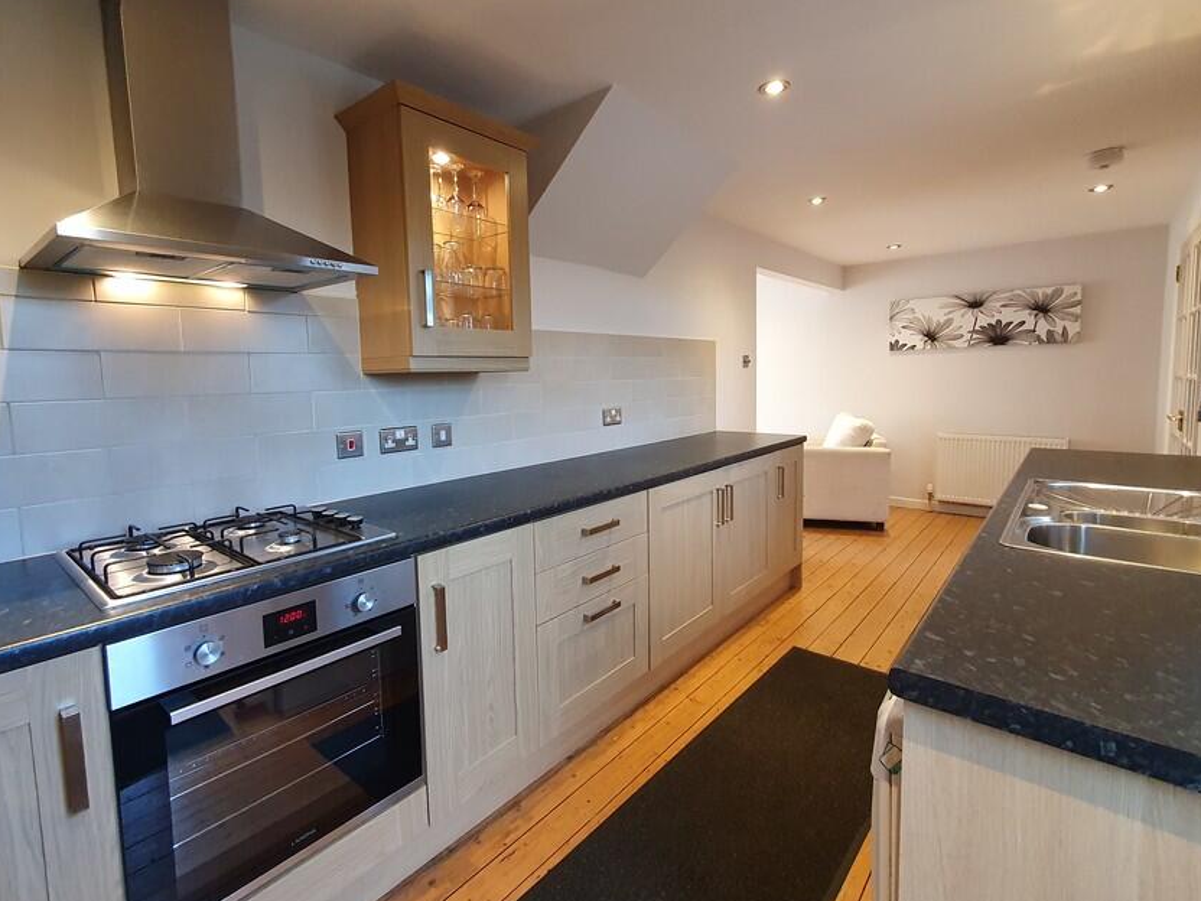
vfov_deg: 78.0
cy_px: 426
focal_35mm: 16
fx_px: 555
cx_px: 586
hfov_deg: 94.5
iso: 400
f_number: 2.2
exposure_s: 1/50
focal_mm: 1.8
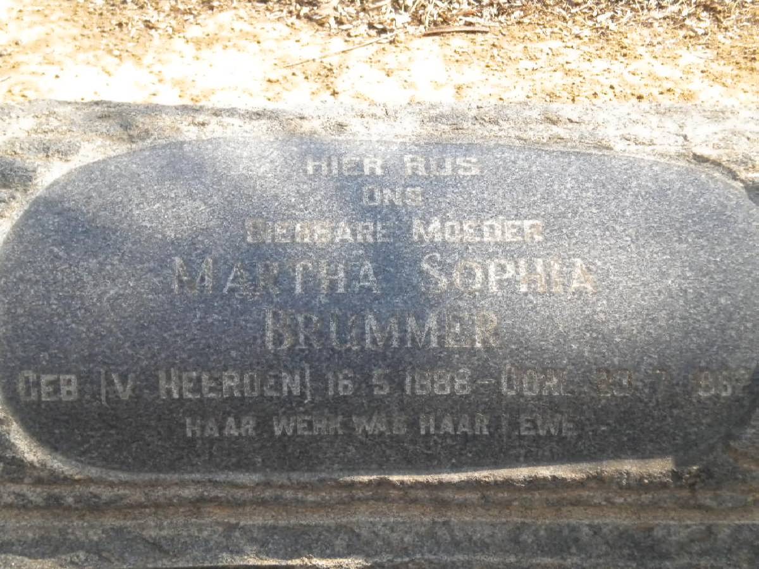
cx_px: 380
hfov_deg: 18.7
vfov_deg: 14.1
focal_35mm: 105
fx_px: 2302
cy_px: 284
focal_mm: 18.9
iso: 400
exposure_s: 1/481
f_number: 5.9
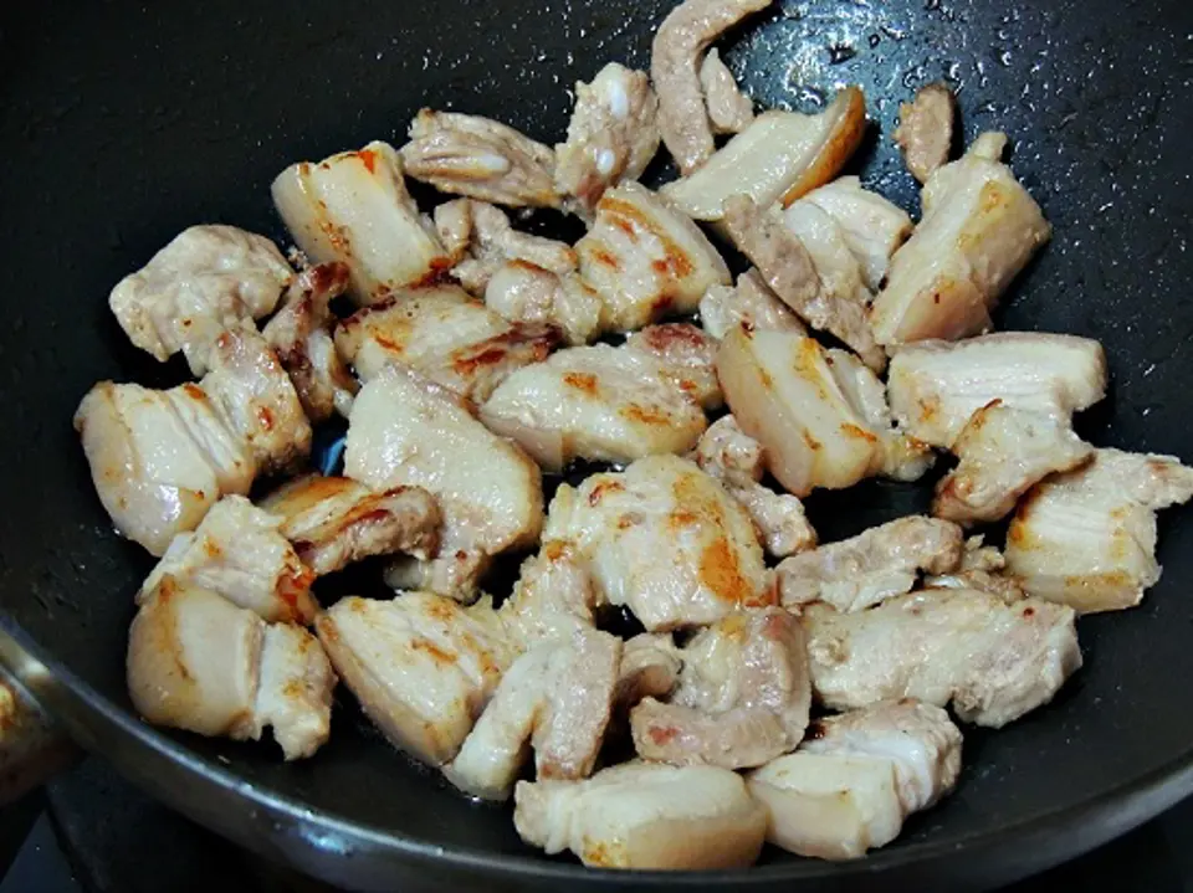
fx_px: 2411
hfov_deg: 27.8
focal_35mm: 70
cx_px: 596
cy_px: 446
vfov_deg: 21.0
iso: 640
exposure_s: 1/15
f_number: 3.9
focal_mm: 12.4
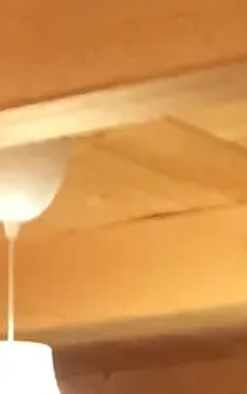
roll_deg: -1.6
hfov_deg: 6.3
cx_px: -30
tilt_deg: -3.3
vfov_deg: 9.1
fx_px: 2227
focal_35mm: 207
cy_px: 955
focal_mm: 4.15
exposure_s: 1/20
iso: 250
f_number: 2.2
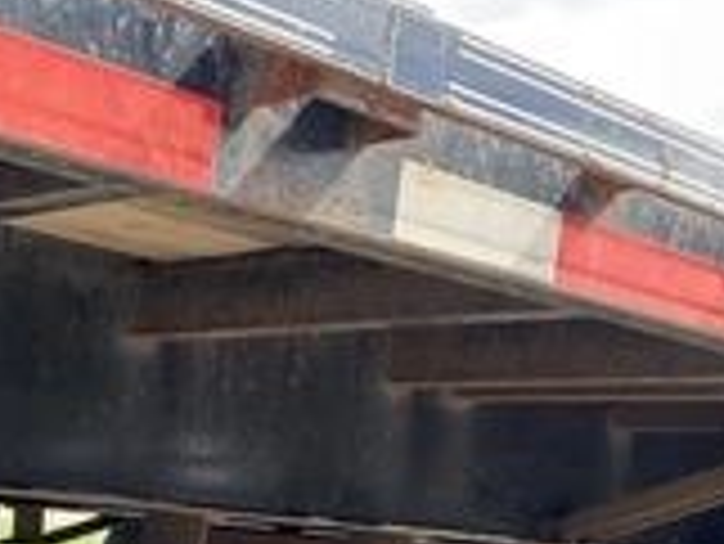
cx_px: -4
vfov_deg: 19.4
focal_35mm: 72
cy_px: 638
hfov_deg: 25.6
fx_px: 1507
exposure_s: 1/412
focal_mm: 3
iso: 25
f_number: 1.8
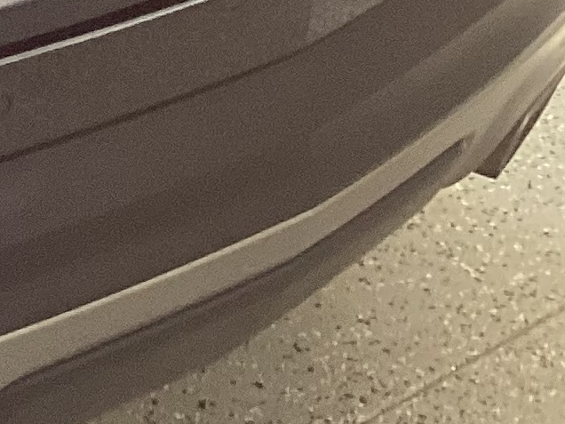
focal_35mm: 159
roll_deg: +0.7
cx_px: -657
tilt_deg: -20.4
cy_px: -403
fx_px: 2595
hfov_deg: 11.0
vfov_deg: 8.8
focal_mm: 3.3
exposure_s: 1/50
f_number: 2.4
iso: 80
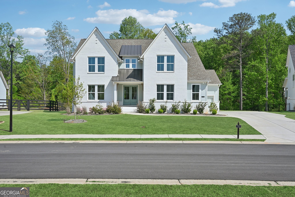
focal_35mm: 30
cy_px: 98
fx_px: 246
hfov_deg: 61.9
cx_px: 148
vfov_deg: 43.6
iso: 100
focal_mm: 30
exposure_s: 1/500
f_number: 8
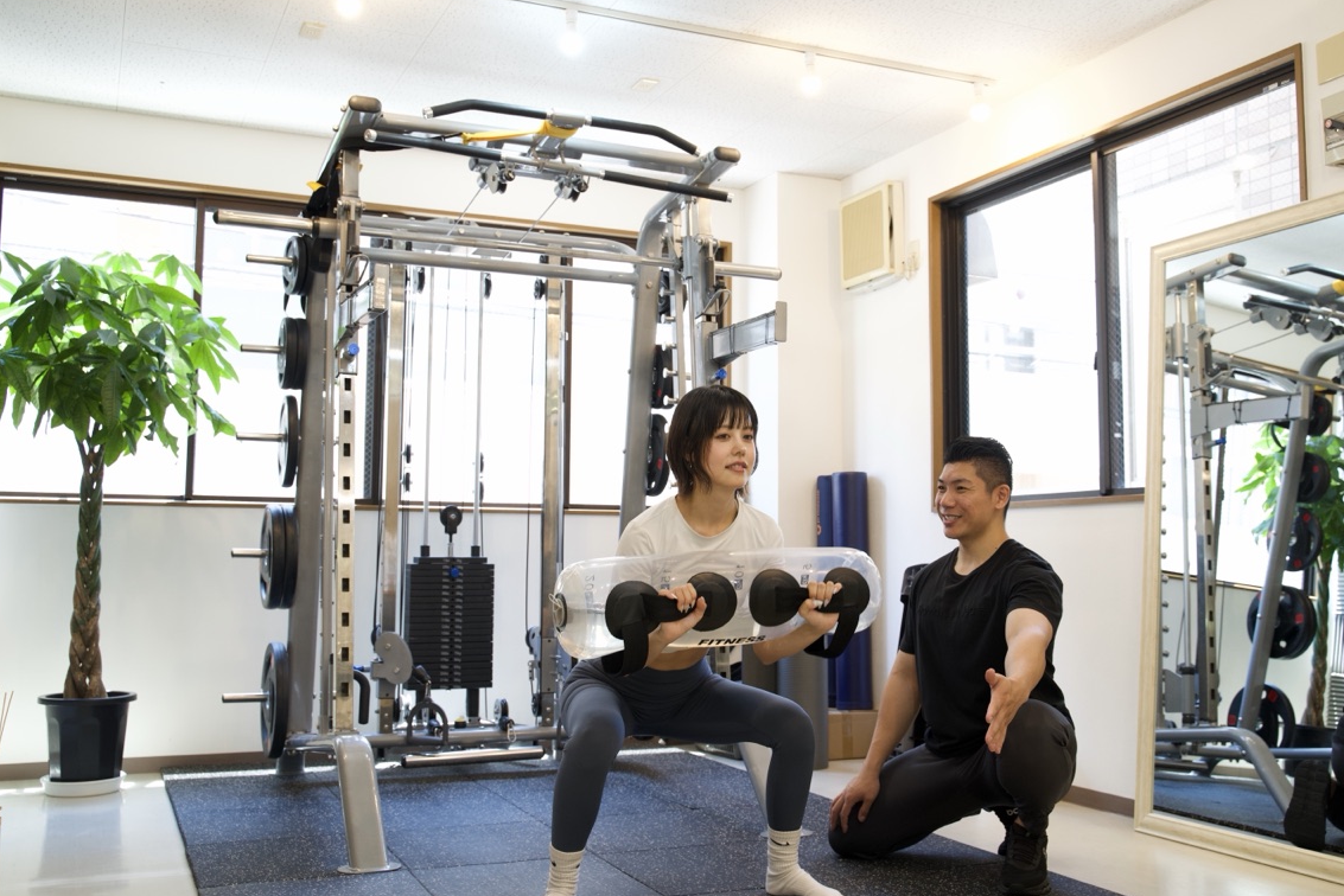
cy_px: 444
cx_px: 708
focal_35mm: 36
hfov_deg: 53.1
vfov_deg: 36.9
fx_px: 1344
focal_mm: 34
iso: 800
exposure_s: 1/60
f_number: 4.5
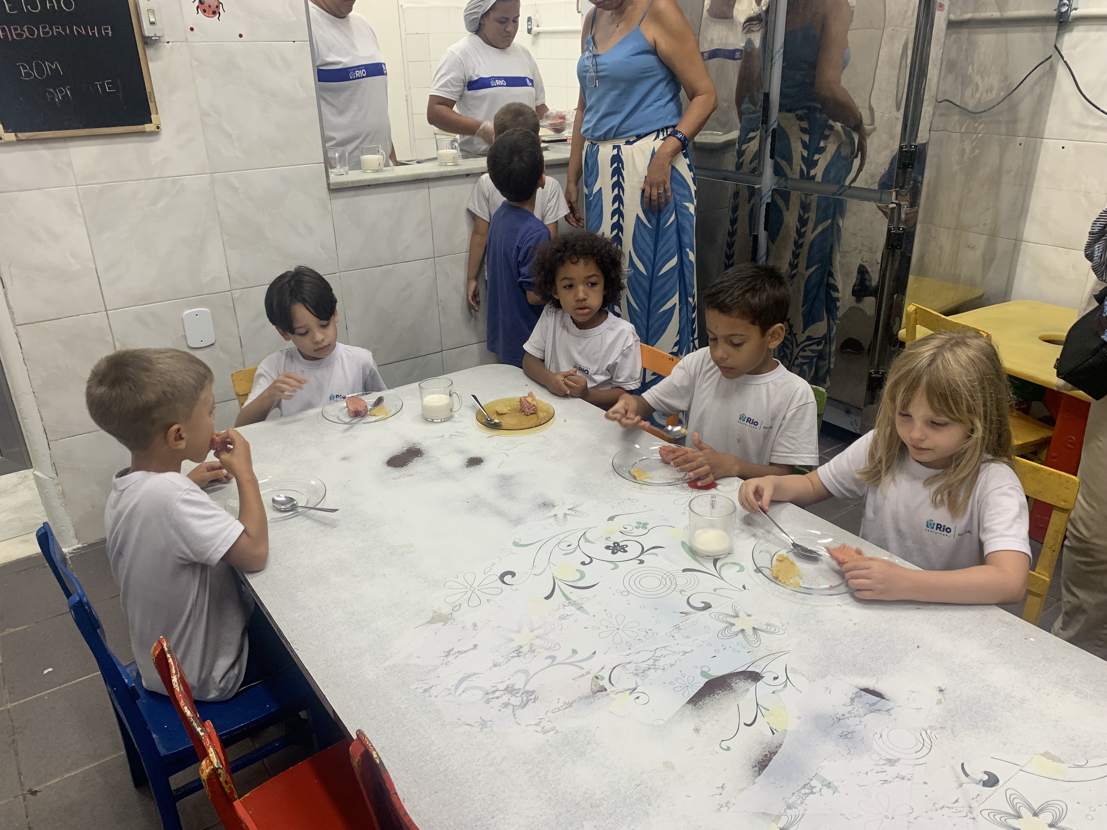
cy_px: 415
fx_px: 831
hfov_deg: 67.3
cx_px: 554
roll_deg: +1.7
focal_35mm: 26
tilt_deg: -23.9
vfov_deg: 53.1
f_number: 1.8
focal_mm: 4.25
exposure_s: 1/60
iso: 80
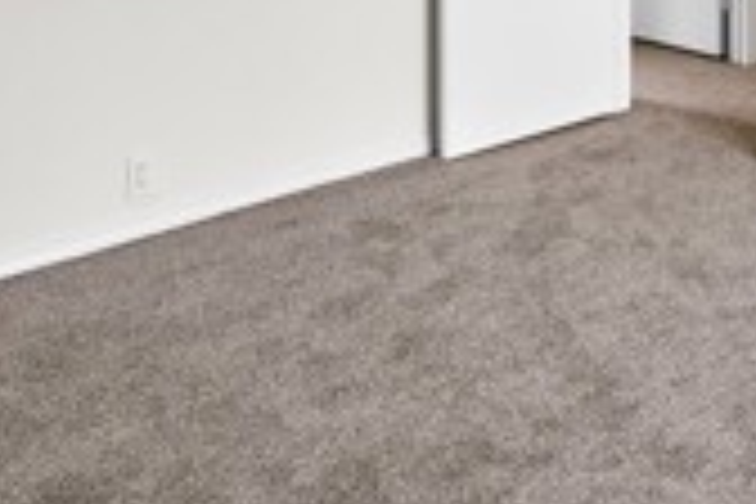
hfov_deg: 33.9
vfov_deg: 20.4
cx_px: 612
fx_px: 1197
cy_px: -250
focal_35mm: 57
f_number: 7.1
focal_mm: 15
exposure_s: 1/1.67
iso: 125
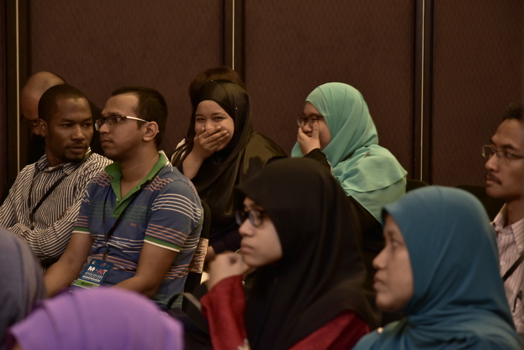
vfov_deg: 8.7
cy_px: 175
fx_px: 2293
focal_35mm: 158
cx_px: 262
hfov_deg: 13.0
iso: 1000
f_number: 7.1
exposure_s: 1/30
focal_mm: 105
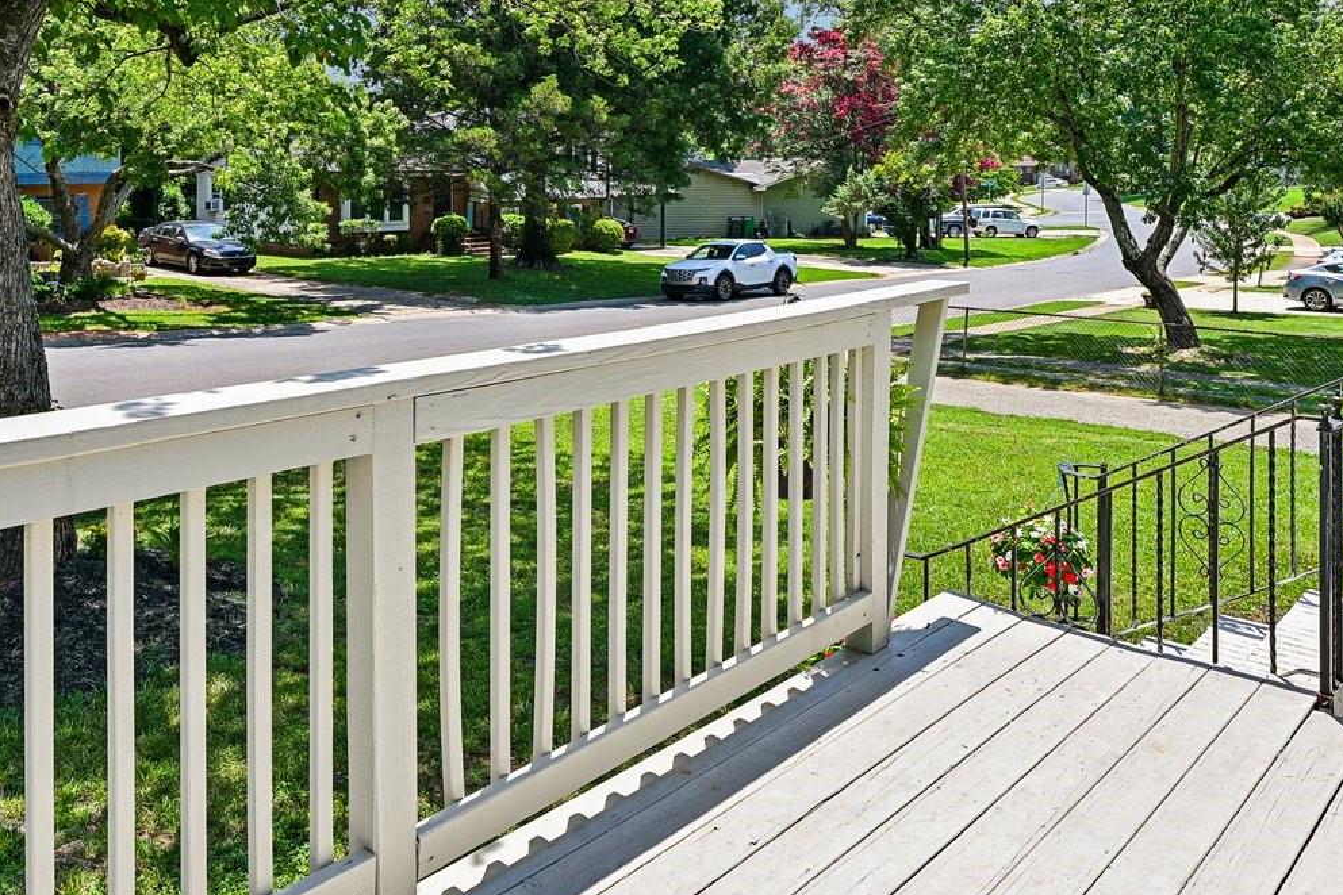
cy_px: 155
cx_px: 623
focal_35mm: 33
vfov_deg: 38.2
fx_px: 1231
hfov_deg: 57.2
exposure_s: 1/200
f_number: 8
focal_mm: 16
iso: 100
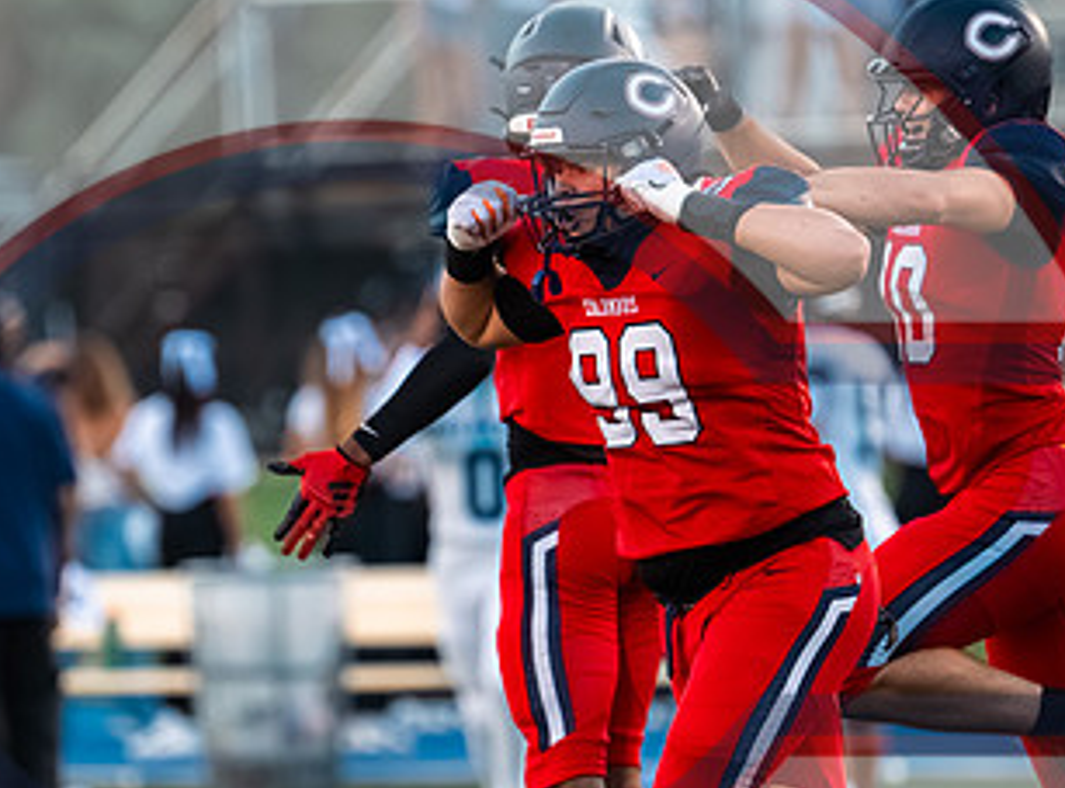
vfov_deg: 1.8
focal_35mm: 813
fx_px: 24886
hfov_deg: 2.5
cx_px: 454
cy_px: 538
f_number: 4.5
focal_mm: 400
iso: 4500
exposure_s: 1/1600
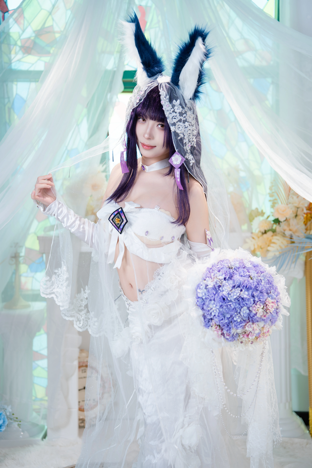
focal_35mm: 55
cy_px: 234
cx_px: 156
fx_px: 715
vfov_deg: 36.2
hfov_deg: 24.6
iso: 100
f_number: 2.8
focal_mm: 55
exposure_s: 1/160
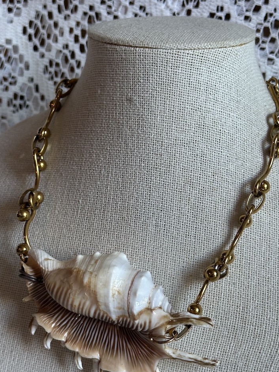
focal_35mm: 74
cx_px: 169
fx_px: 795
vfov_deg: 26.3
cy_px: 210
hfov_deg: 19.9
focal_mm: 6.86
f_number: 1.78
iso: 80
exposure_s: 1/50
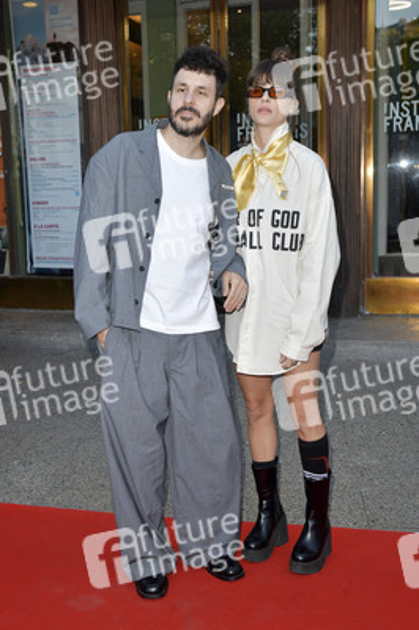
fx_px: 699
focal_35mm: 40
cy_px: 315
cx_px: 210
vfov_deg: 48.5
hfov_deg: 33.3
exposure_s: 1/200
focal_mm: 40
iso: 640
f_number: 6.3
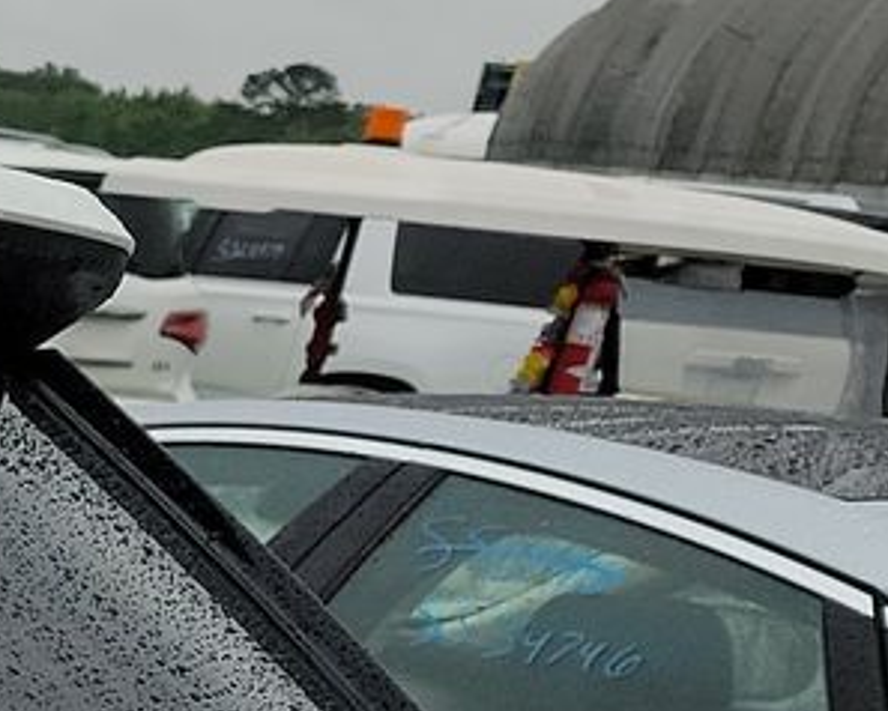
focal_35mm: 126
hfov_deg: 11.9
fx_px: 3314
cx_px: -1336
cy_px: 1240
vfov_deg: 11.5
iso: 72
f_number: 1.8
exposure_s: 1/119
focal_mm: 6.7
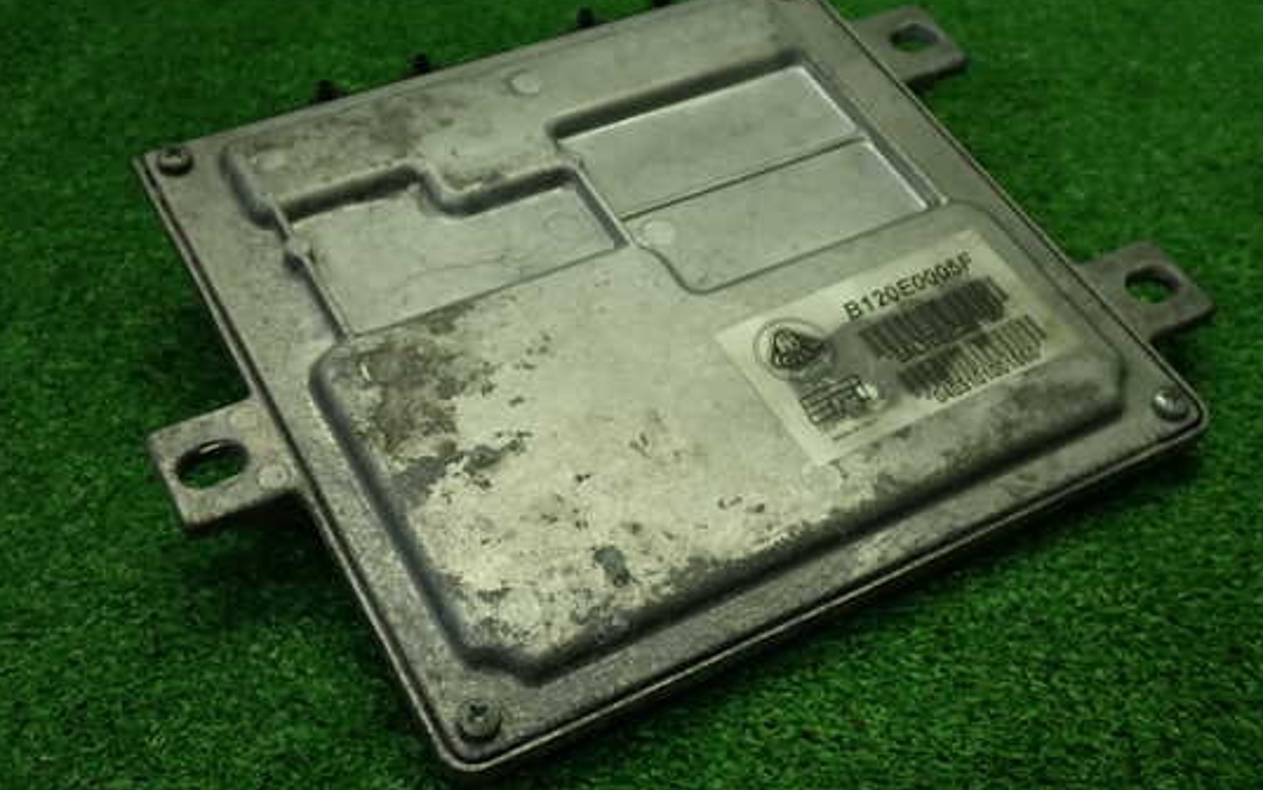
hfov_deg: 44.3
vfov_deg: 28.6
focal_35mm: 45
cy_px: 364
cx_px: 642
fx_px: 1549
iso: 125
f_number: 2.7
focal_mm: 6.83
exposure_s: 1/80
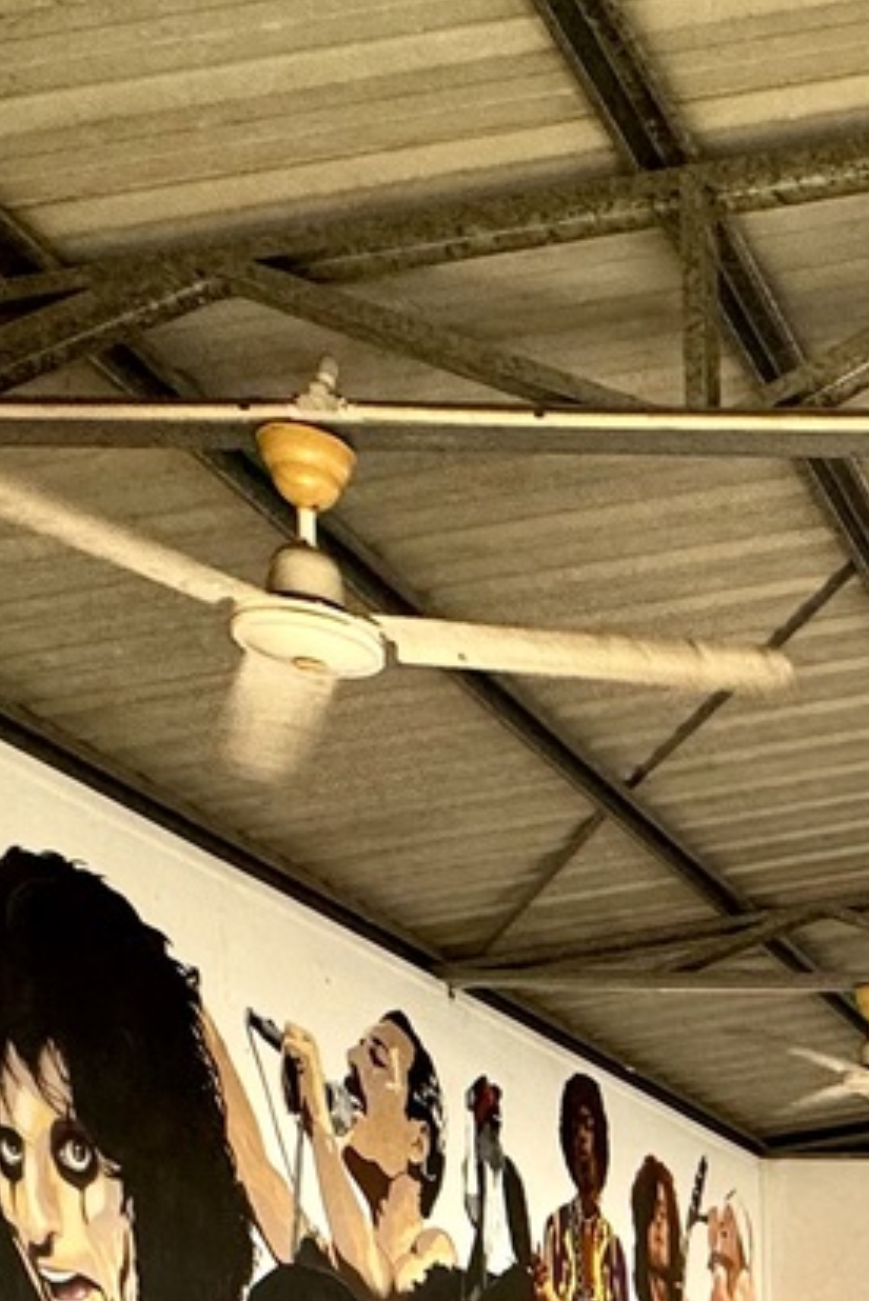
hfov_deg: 20.3
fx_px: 1917
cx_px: 1438
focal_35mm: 53
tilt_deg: -2.4
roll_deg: +0.4
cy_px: 1590
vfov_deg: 31.1
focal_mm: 2.22
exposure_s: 1/100
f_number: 2.2
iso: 100
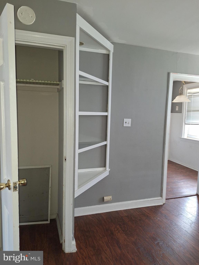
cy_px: 132
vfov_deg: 73.9
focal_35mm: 23
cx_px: 100
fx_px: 176
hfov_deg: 58.9
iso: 160
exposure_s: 1/50
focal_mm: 5.54
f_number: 1.8
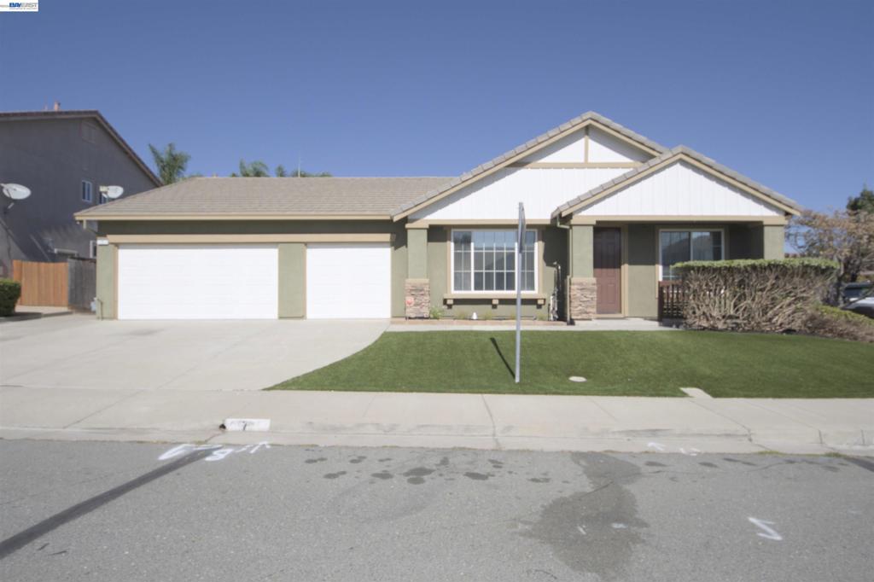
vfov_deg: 67.3
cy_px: 291
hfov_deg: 90.0
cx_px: 437
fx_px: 437
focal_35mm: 18
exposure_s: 1/500
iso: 100
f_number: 11
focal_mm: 12
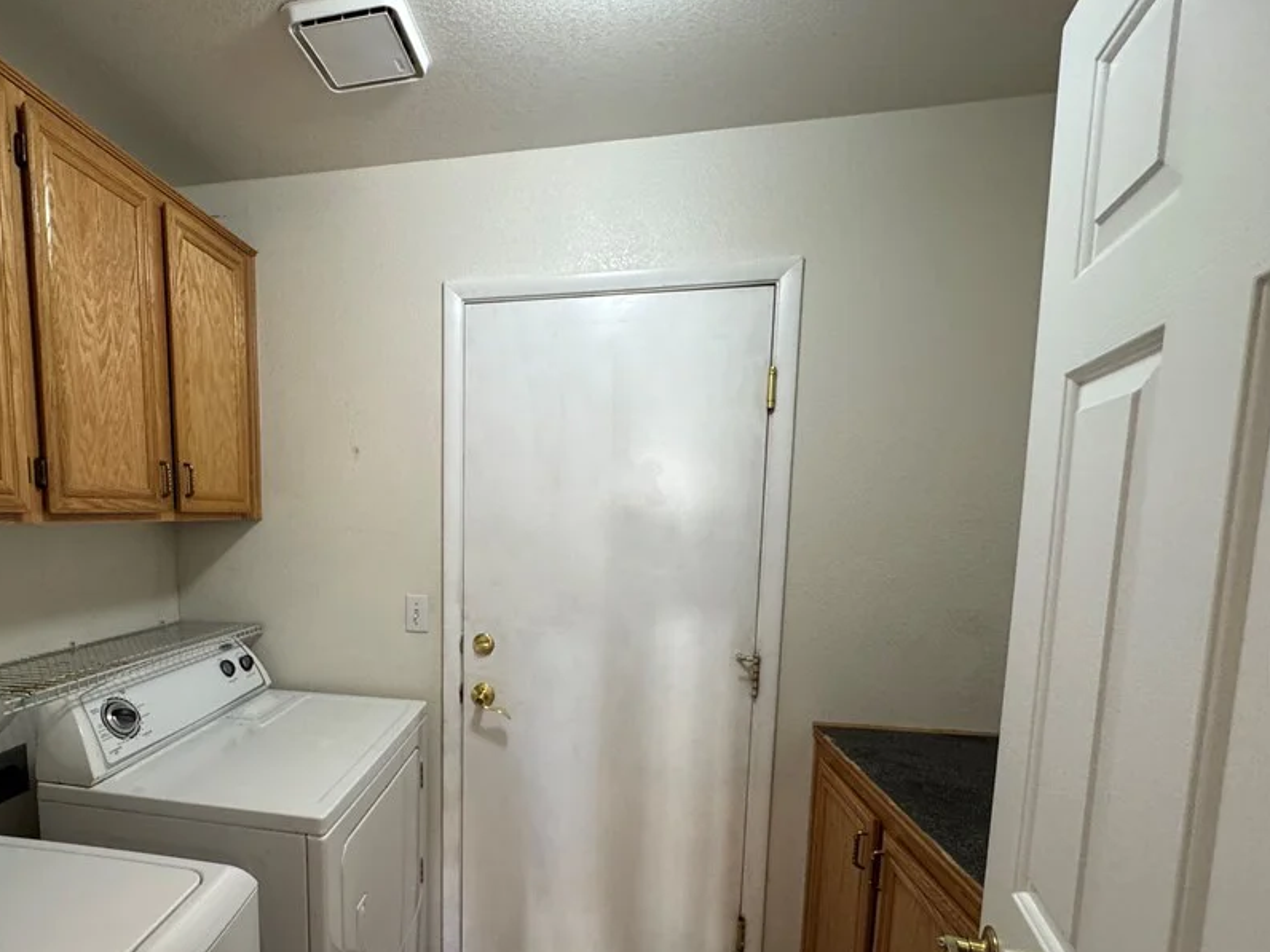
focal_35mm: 18
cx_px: 461
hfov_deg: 85.7
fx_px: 660
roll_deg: -0.9
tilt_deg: -6.4
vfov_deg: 70.6
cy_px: 585
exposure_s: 1/60
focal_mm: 2.22
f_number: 2.2
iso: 250
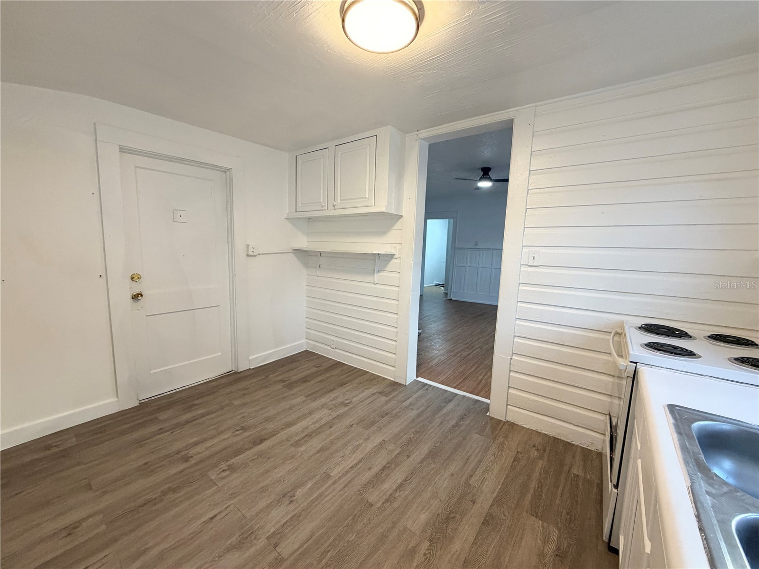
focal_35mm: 14
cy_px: 284
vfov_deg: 85.7
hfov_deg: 102.1
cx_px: 380
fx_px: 307
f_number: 2.2
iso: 320
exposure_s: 1/120
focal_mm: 2.22
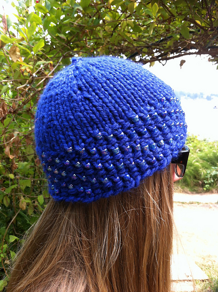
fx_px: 295
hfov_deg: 40.6
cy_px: 146
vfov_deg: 52.7
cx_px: 109
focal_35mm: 35
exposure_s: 1/277
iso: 80
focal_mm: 3.85
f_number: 2.8
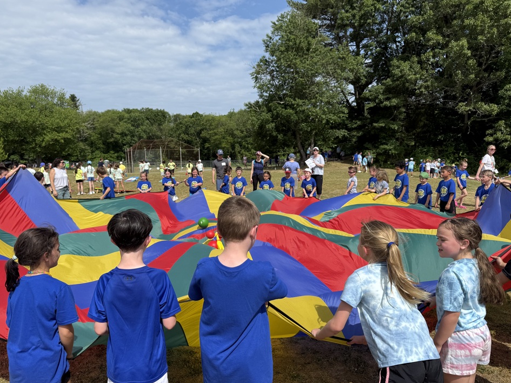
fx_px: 384
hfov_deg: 67.3
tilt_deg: -6.3
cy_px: 199
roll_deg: +1.8
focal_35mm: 26
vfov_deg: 53.1
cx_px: 246
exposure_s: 1/6711
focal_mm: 6.76
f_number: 1.78
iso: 80
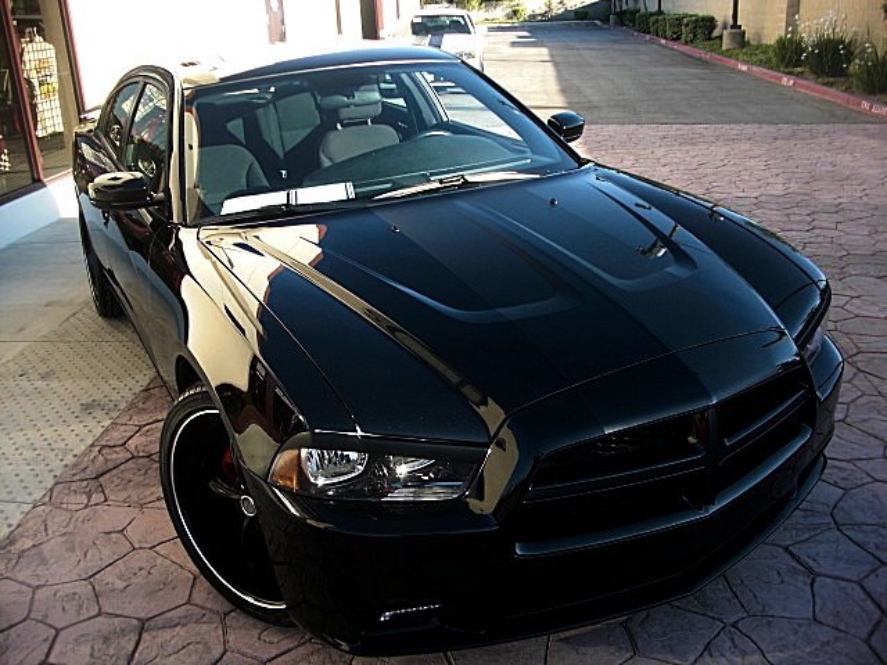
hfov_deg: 51.4
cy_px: 332
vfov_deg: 39.7
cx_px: 444
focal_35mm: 36
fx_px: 922
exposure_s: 1/125
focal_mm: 6.3
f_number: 2.8
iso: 50
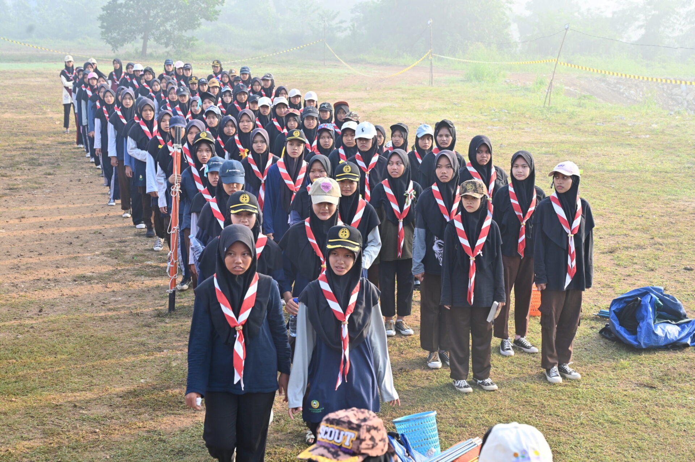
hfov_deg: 38.2
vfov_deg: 26.0
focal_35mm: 52
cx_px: 348
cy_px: 231
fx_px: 1003
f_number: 5.6
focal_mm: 52
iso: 200
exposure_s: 1/200
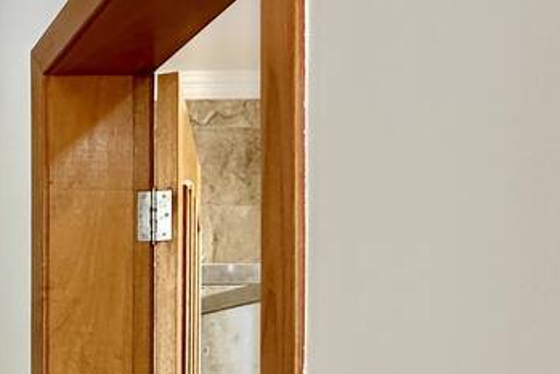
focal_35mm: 60
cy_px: 454
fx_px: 934
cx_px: -225
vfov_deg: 21.0
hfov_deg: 26.5
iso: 200
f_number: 2.2
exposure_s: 1/99
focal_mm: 2.22
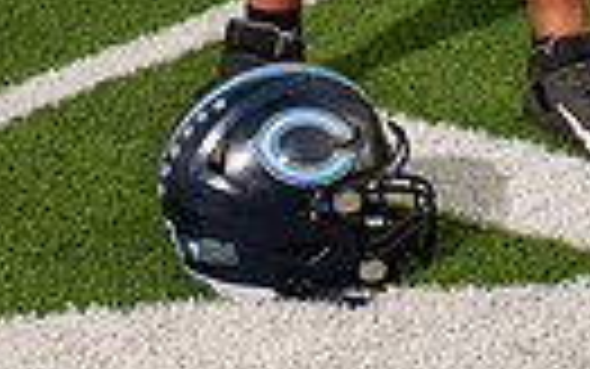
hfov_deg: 14.2
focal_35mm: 147
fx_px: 2365
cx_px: 455
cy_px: -621
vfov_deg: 8.0
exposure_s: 1/320
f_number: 7.1
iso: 160
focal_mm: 42
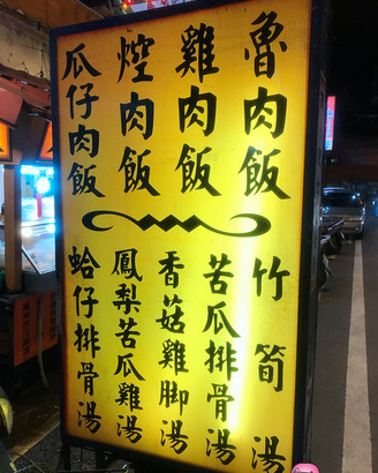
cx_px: 192
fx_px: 420
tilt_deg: -7.7
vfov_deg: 58.7
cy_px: 247
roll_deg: -1.6
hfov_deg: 48.5
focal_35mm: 30
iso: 25
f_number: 1.8
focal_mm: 3.99
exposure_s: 1/40
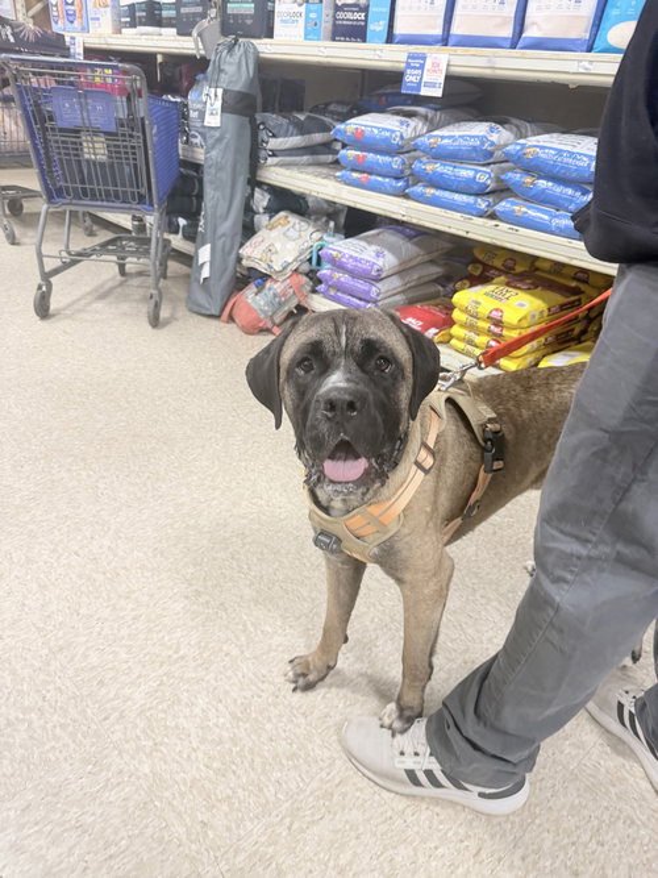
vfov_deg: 71.6
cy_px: 439
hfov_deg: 56.8
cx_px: 329
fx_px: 608
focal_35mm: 24
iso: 125
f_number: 1.78
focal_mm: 6.76
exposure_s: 1/60
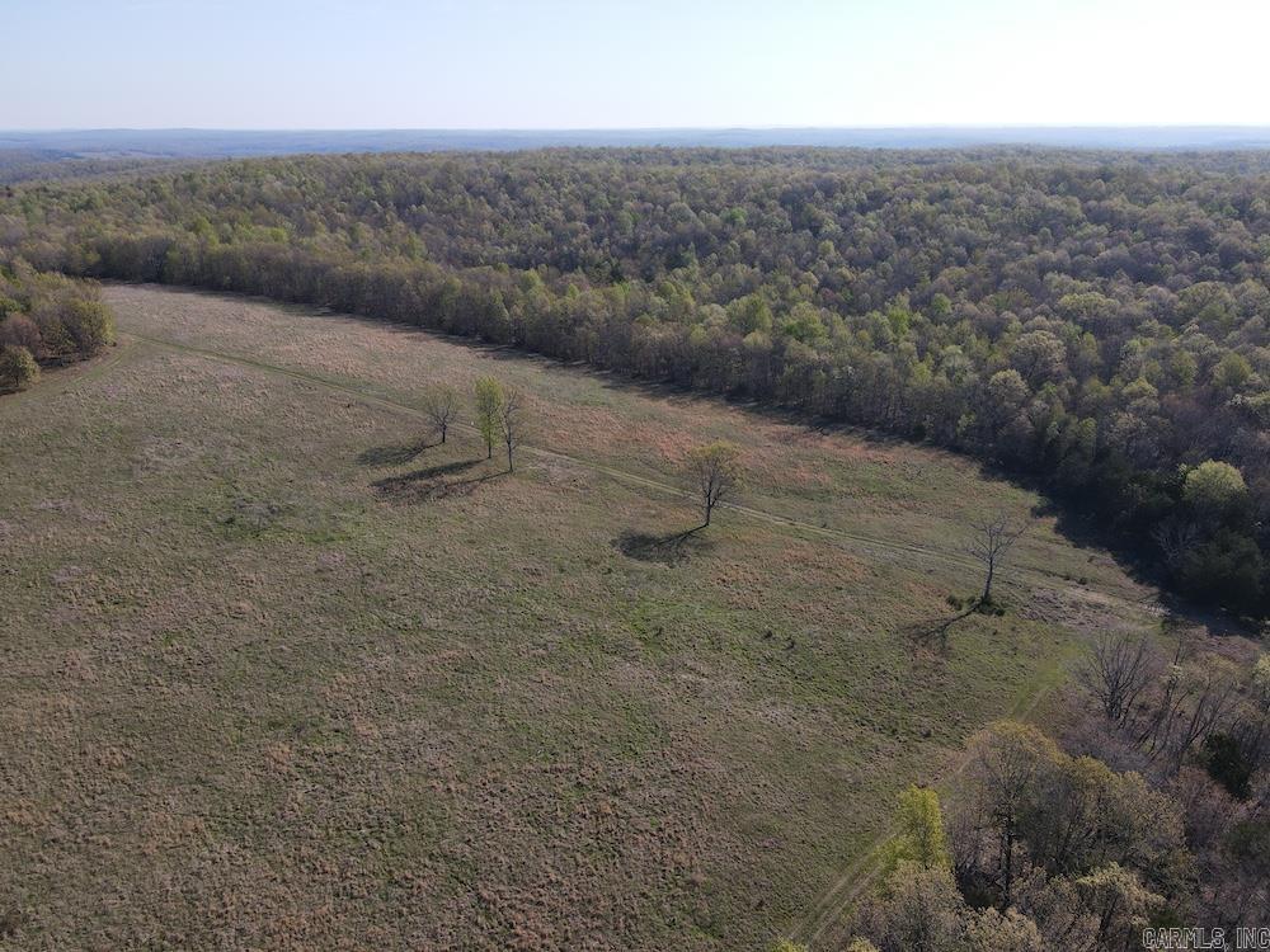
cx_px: 635
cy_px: 476
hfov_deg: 71.6
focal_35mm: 24
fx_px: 881
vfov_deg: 56.8
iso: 110
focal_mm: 4.5
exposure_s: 1/40
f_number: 2.8
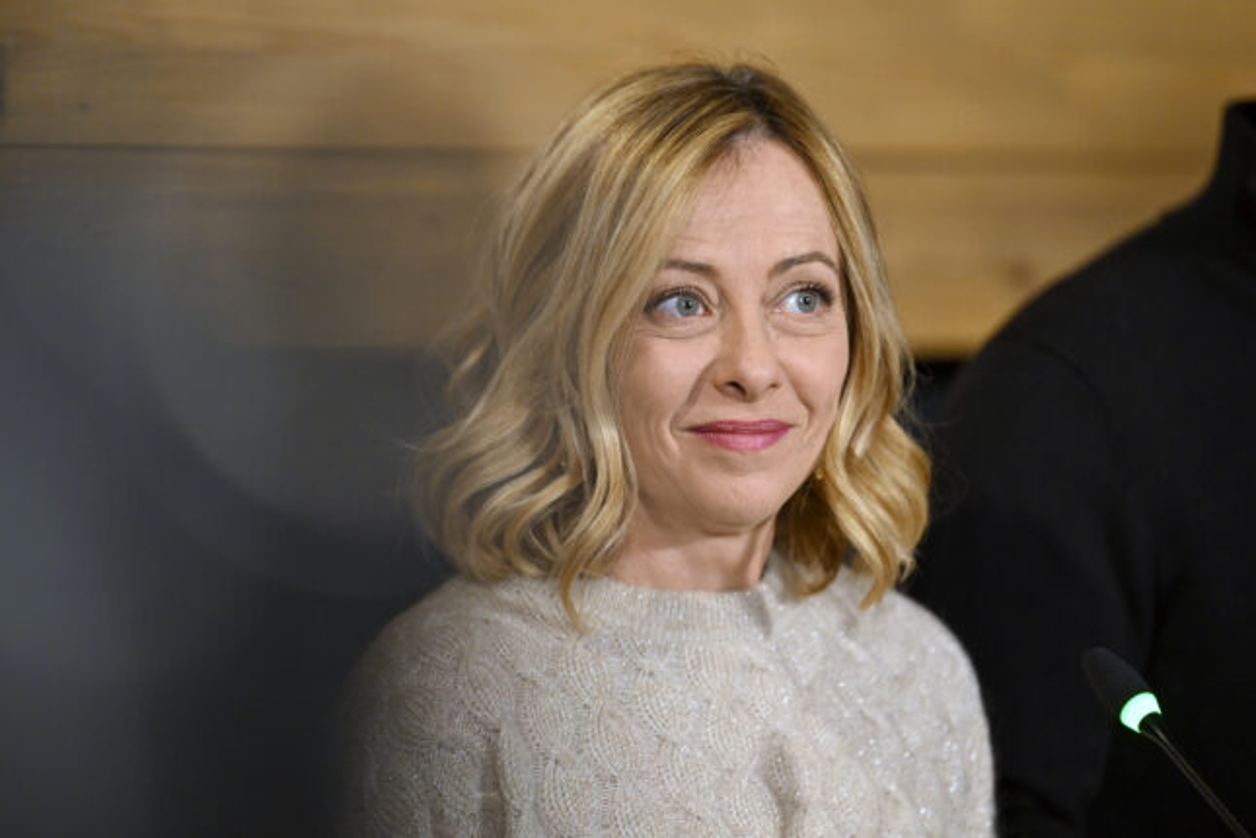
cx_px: 628
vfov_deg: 6.9
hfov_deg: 10.3
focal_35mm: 200
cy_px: 419
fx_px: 6977
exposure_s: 1/160
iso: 2000
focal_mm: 200
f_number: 2.8
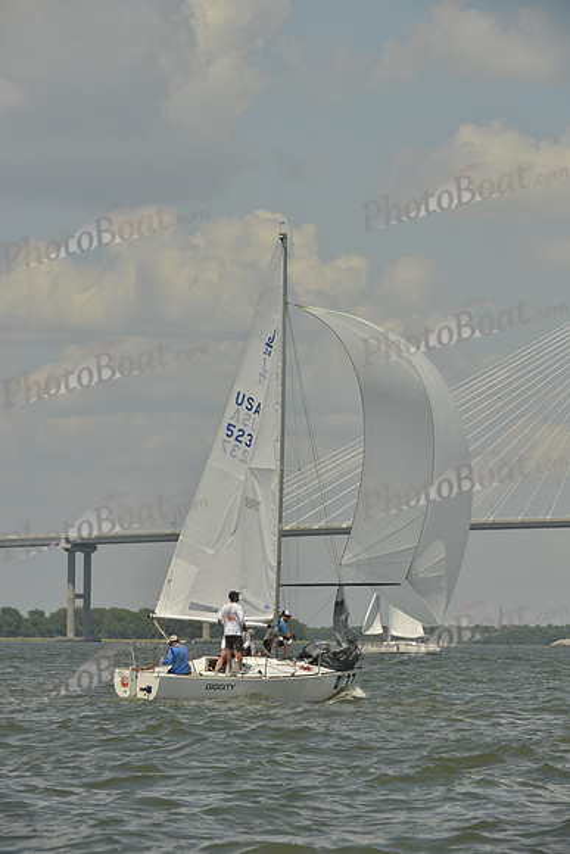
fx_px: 4747
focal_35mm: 200
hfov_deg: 6.9
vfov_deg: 10.3
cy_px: 427
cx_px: 285
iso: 280
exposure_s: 1/1250
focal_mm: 200
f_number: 10
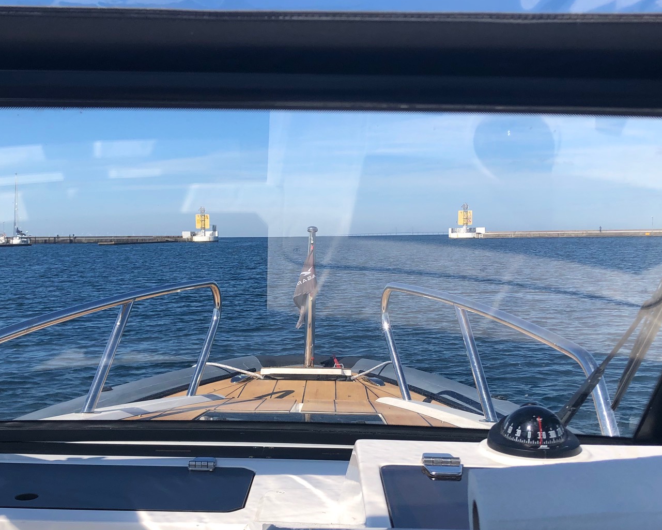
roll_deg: +1.2
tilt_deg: -4.5
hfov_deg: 42.9
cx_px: 310
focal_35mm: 43
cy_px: 309
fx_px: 843
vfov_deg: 34.8
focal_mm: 4
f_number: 1.8
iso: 20
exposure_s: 1/2208
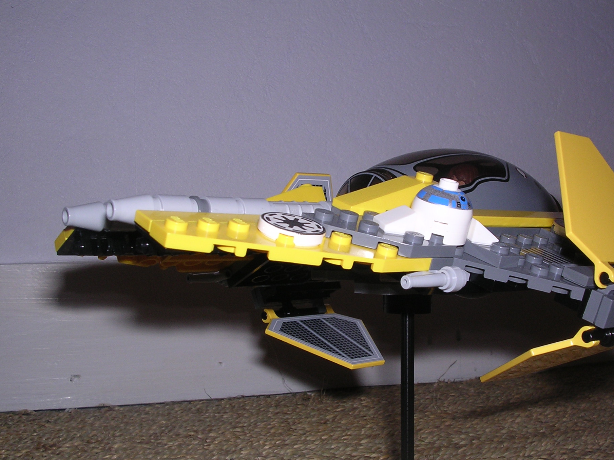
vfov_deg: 33.6
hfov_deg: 43.8
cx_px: 340
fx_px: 763
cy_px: 251
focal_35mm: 43
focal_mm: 5.8
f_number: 5.6
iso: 100
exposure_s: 1/60.1
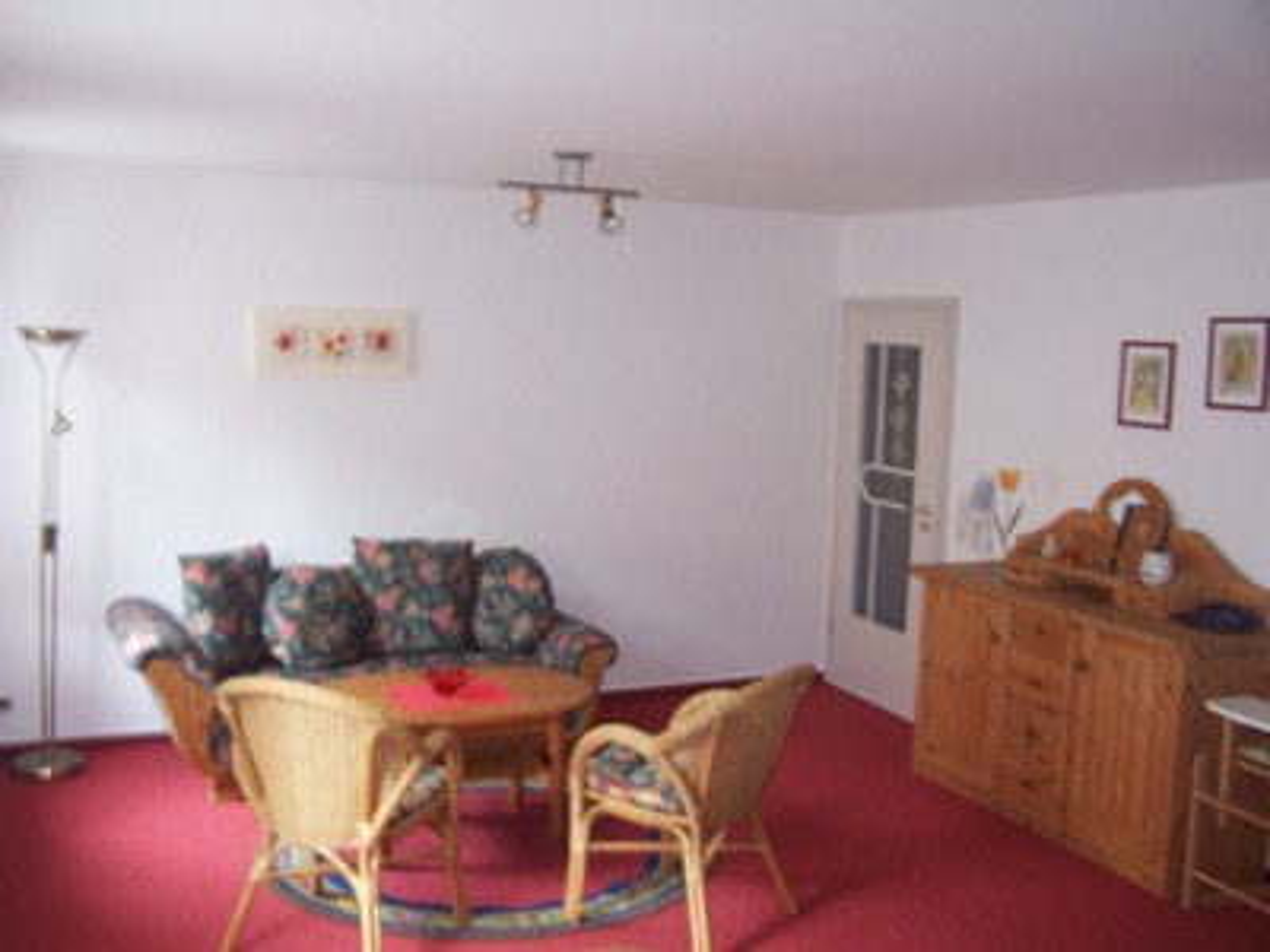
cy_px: 476
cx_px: 635
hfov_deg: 49.0
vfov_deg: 37.7
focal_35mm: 38
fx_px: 1394
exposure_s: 1/6
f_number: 2.8
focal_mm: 6.3
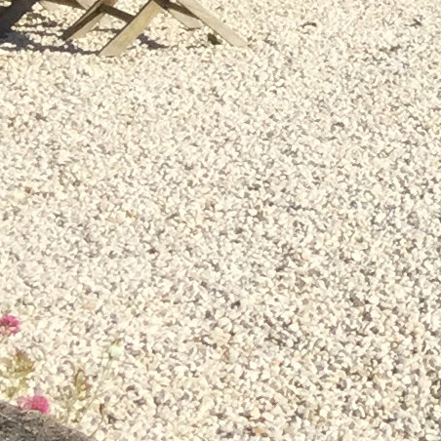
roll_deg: +0.3
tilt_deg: -3.3
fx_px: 2854
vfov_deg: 8.7
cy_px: -184
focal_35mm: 198
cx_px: 1037
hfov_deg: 8.2
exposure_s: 1/1631
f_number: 2.4
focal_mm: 3.3
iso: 25
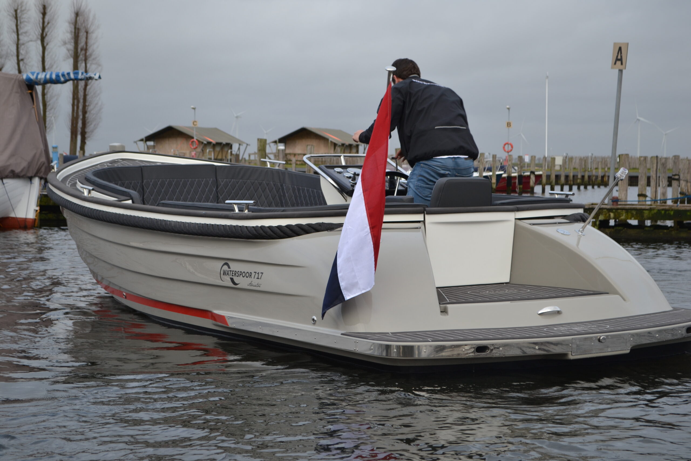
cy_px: 230
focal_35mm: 72
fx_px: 1382
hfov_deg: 28.1
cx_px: 346
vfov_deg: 18.9
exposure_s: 1/125
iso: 125
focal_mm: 48
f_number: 5.6
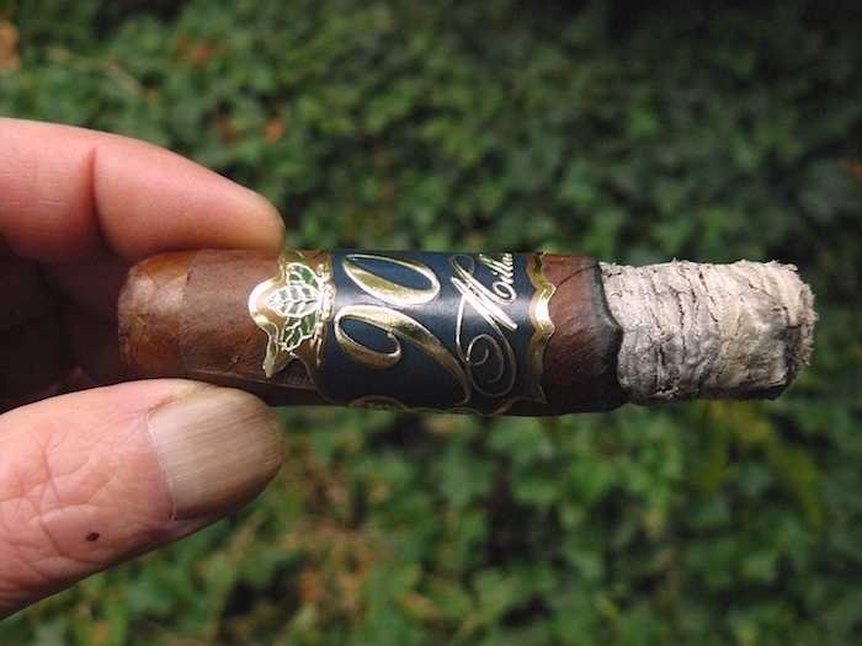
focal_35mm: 36
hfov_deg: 51.4
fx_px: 896
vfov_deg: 39.7
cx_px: 431
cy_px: 323
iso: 400
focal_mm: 6
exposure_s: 1/125
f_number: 2.8
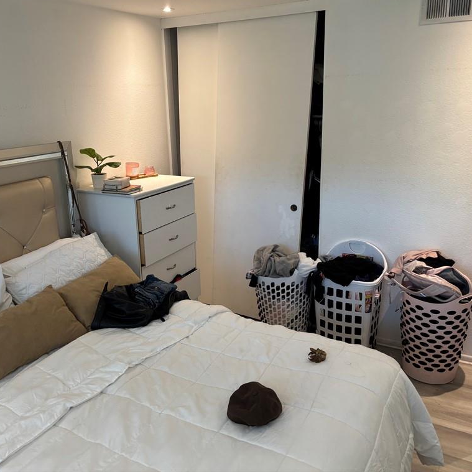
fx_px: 478
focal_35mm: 31
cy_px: 234
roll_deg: +2.0
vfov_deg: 52.5
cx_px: 211
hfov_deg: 52.4
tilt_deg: -14.9
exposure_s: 1/60
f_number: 1.6
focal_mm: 5.96
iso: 100
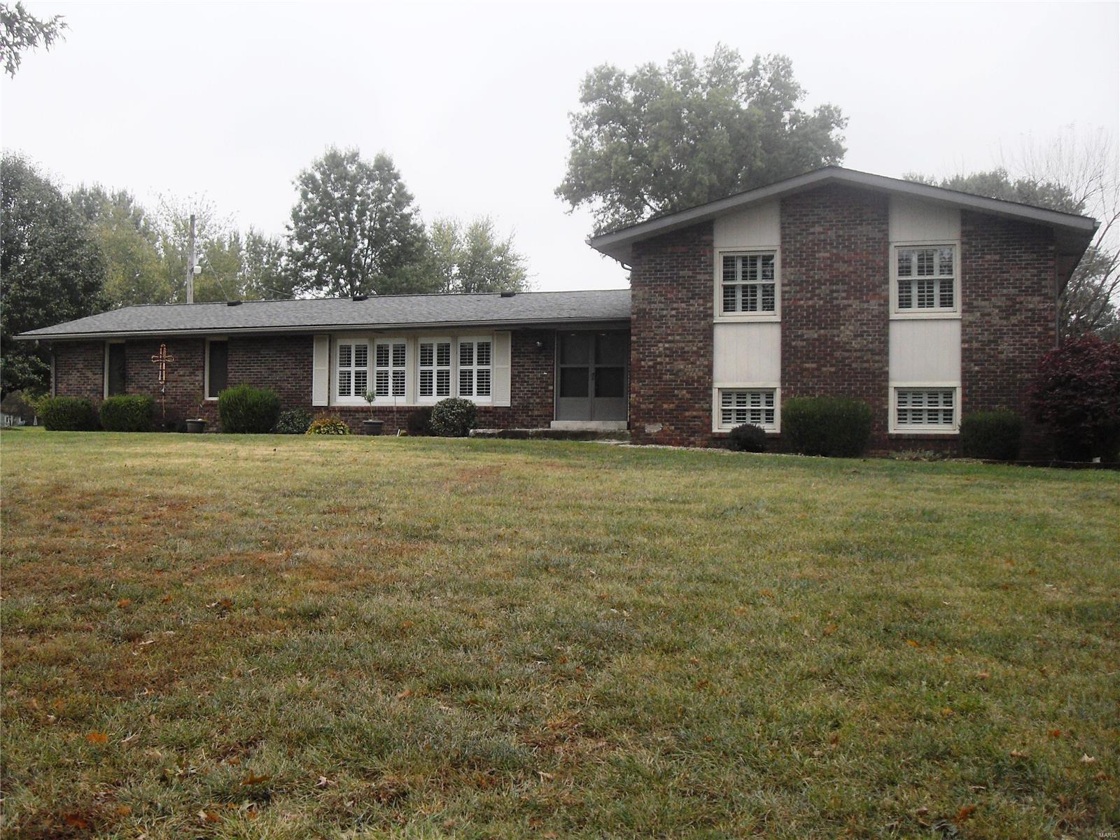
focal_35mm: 37
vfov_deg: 38.7
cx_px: 560
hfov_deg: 50.1
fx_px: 1197
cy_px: 420
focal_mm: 6.3
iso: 80
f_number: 2.8
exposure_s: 1/125
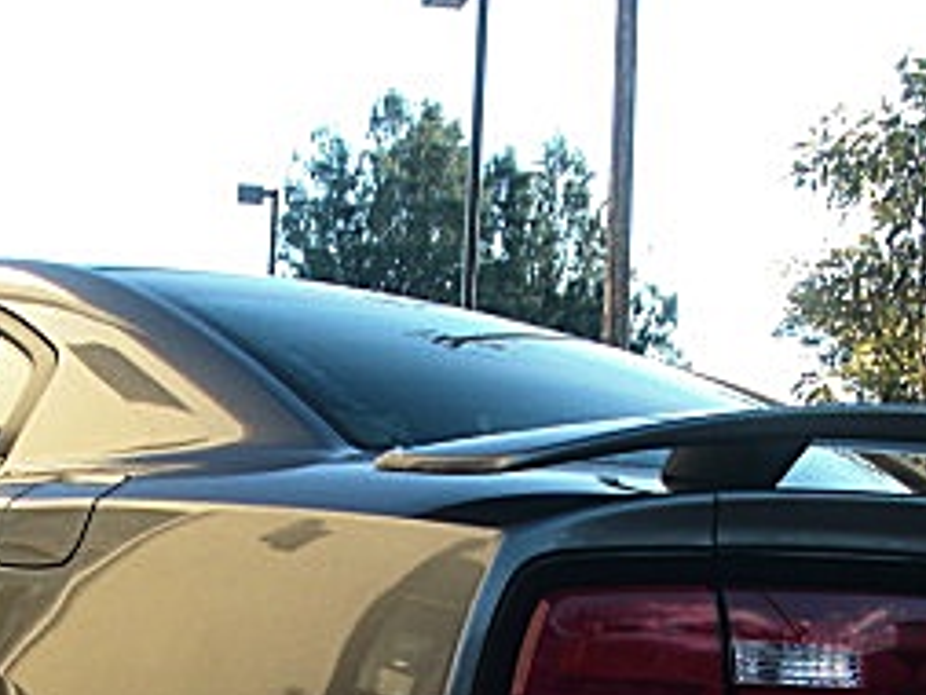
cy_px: 834
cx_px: 384
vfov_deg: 15.6
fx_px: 2435
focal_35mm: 91
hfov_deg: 21.5
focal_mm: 6.3
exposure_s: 1/125
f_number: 2.8
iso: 50
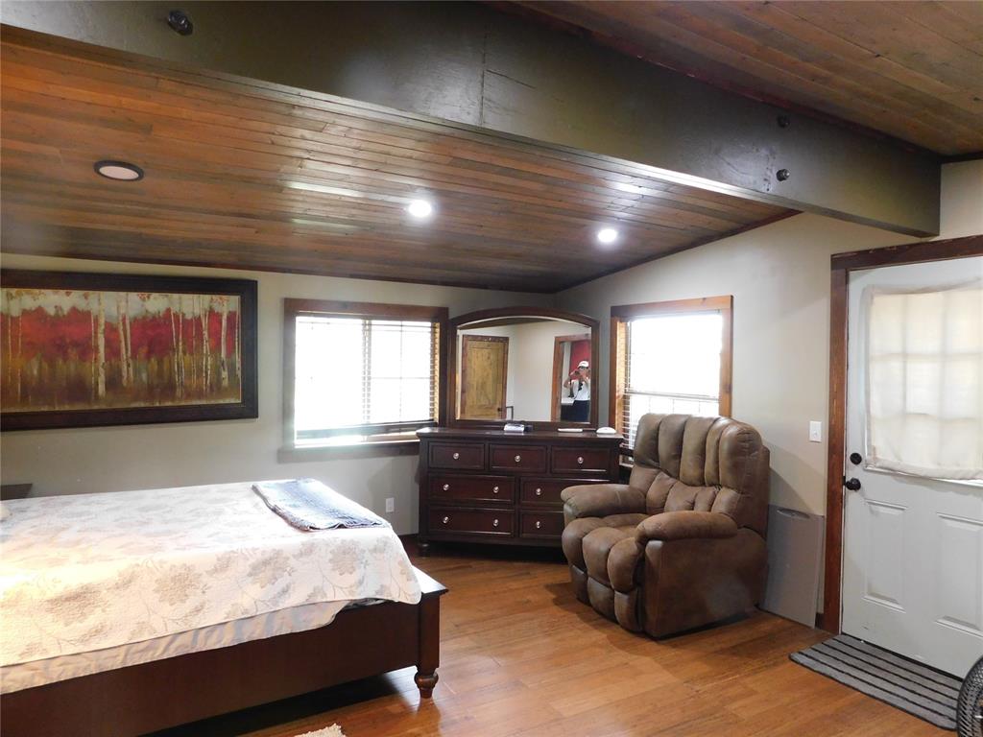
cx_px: 492
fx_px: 653
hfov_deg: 73.9
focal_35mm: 23
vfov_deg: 58.9
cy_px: 368
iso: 400
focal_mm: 4
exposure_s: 1/15
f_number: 3
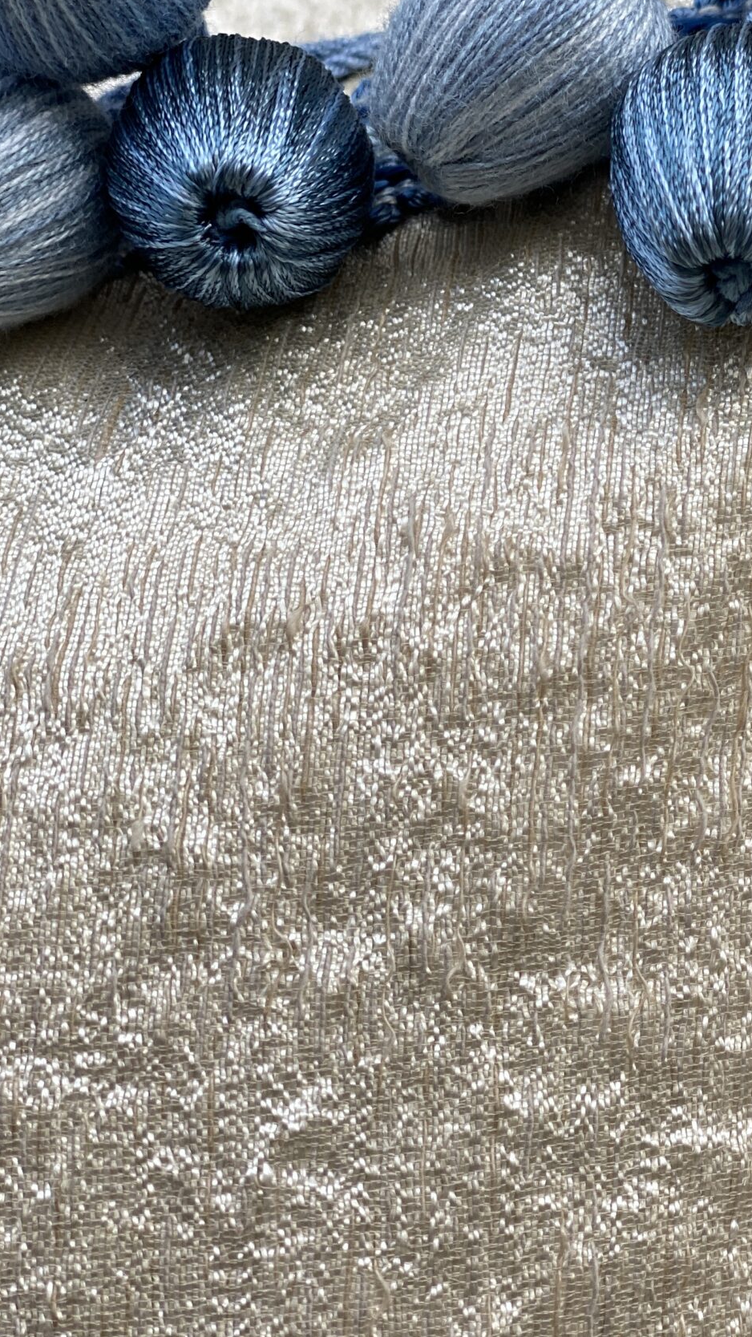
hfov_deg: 13.7
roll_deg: +7.6
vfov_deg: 24.4
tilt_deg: -16.3
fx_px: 3083
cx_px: 767
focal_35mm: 87
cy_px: 583
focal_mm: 6
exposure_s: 1/180
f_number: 2
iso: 20
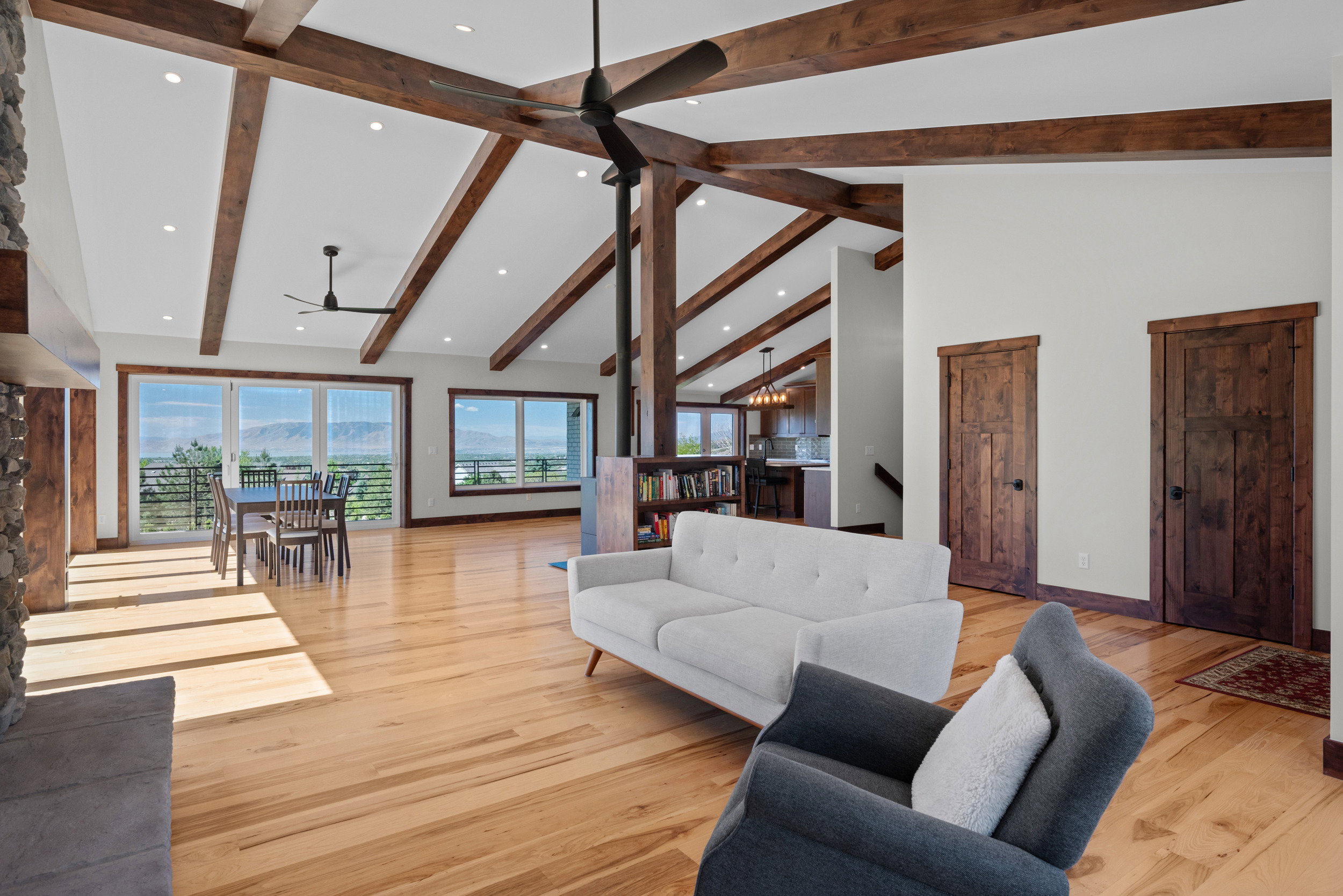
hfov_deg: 85.4
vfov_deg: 63.3
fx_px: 728
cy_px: 448
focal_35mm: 20
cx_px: 672
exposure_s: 1/15
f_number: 8
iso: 500
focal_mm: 19.5
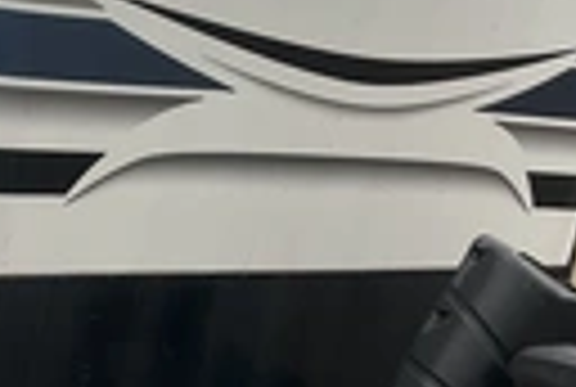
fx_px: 1508
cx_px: 72
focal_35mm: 94
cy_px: 207
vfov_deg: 14.6
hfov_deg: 21.2
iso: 16
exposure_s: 1/125
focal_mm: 3
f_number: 1.8
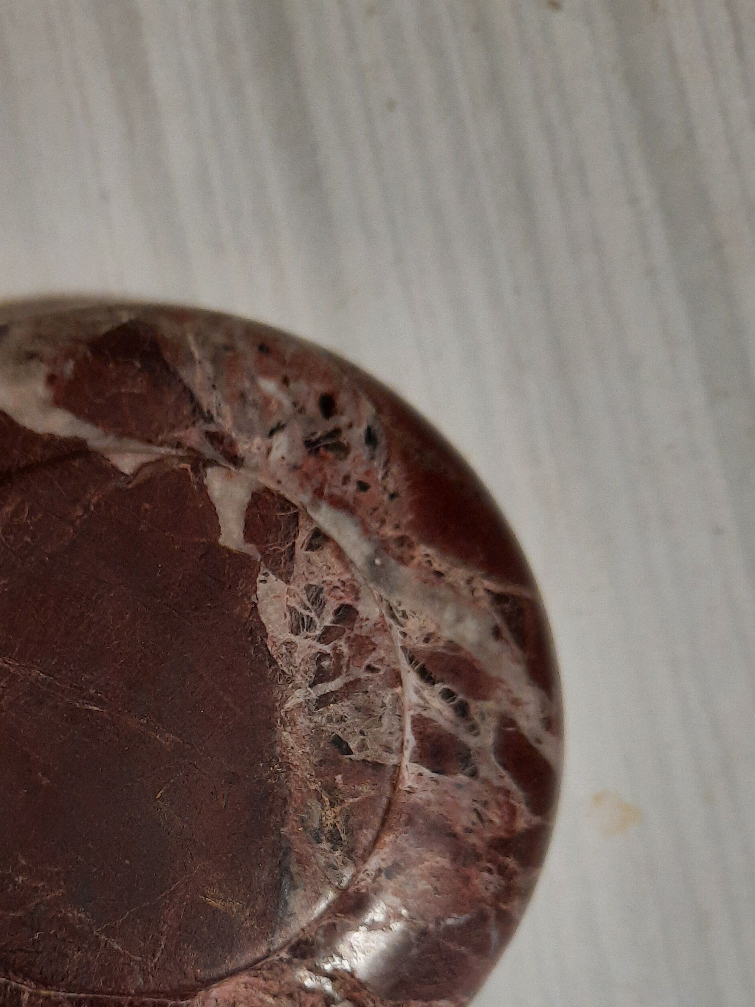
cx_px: 184
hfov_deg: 35.1
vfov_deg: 45.6
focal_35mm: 40
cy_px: 724
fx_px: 1163
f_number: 2
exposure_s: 1/33
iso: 400
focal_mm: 4.6
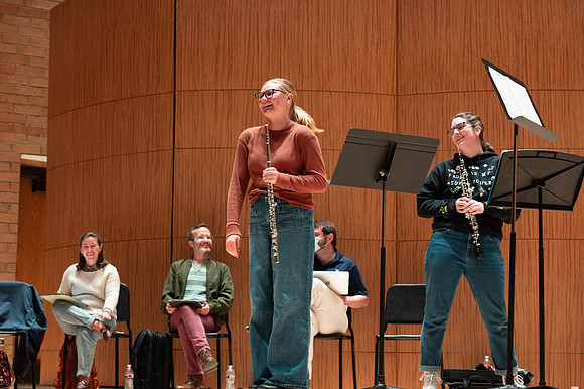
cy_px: 194
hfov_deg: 23.7
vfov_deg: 15.9
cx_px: 292
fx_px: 1394
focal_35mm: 86
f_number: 4
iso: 2000
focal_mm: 86
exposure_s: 1/160
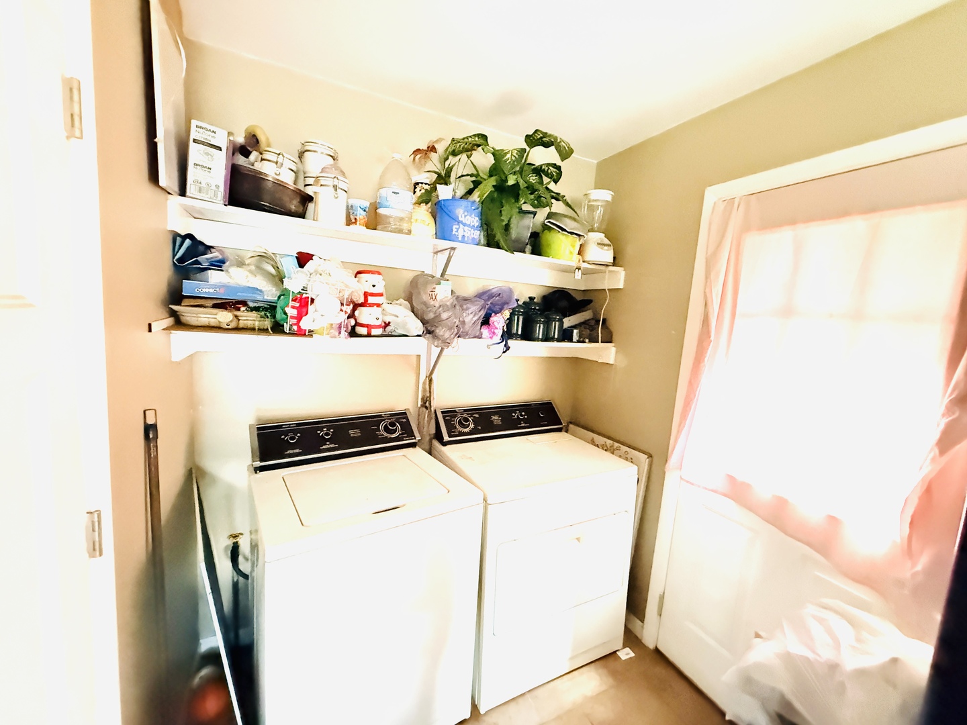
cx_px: 484
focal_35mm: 14
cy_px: 362
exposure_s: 1/53
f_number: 2.2
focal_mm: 2.22
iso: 1600
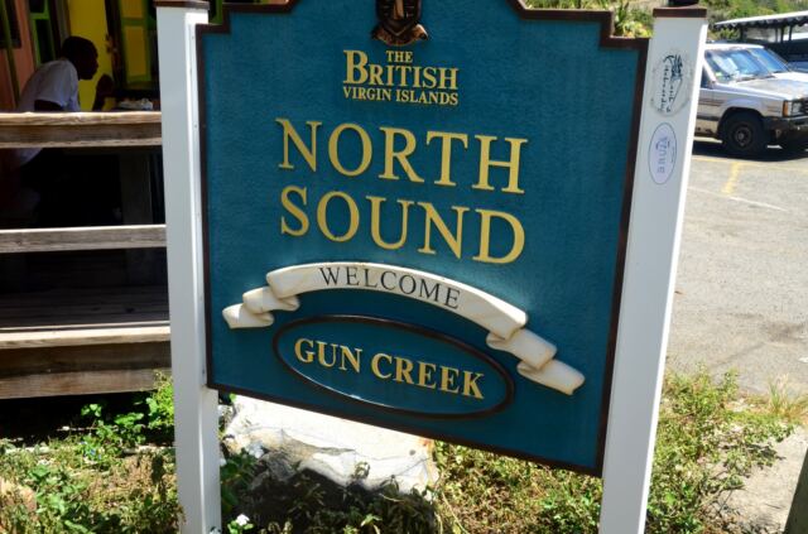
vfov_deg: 36.7
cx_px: 404
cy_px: 267
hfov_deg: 53.3
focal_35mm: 36
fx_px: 806
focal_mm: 24
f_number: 16
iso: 200
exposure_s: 1/80
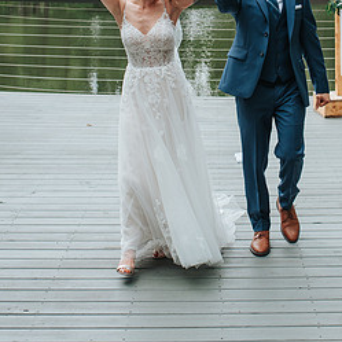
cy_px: 56
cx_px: 235
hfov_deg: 21.0
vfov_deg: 20.8
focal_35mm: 82
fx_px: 917
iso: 250
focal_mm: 35
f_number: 3.5
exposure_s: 1/800
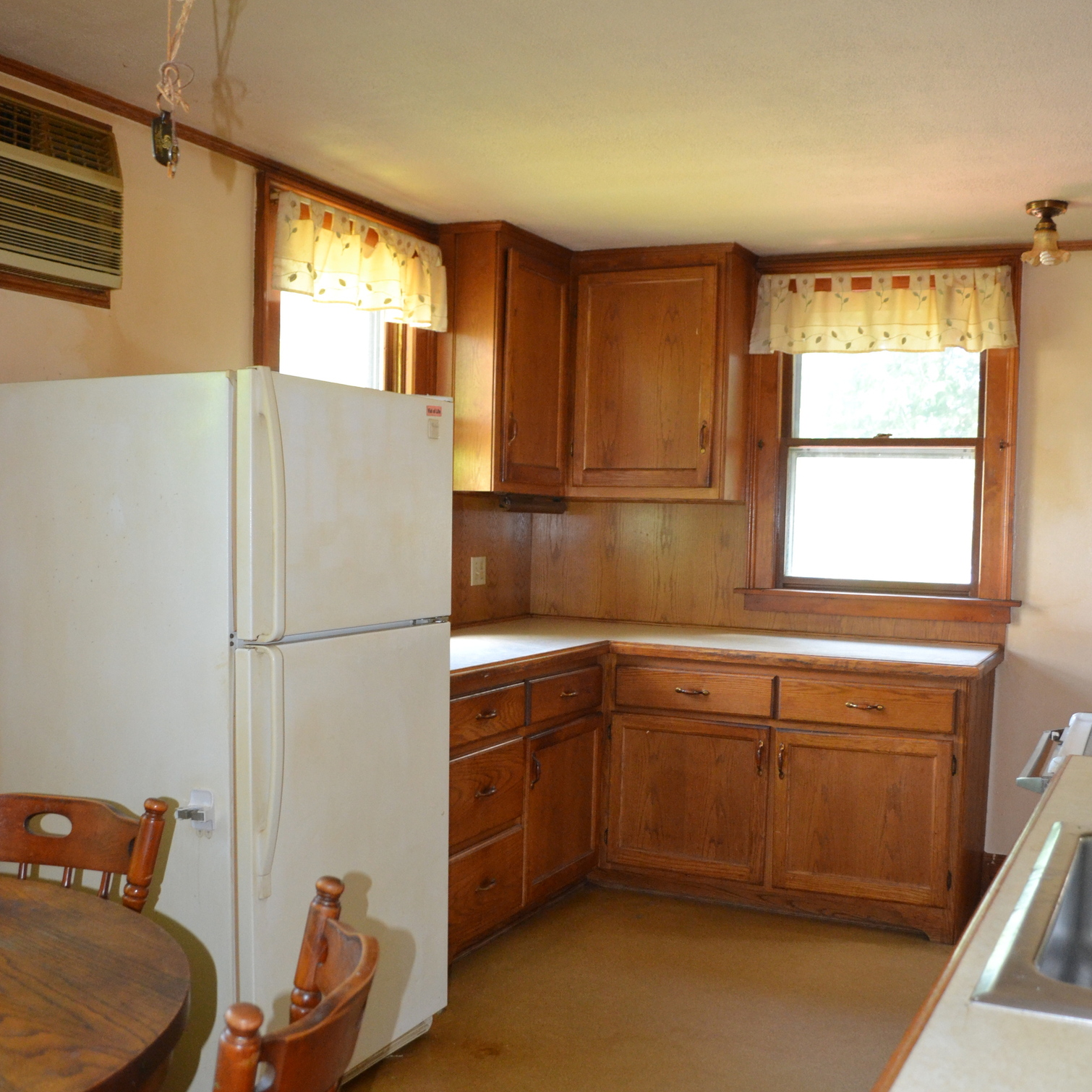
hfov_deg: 47.2
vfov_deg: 47.1
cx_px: 544
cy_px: 603
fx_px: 1249
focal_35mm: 35
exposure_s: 1/60
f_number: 3.5
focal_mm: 18
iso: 1400
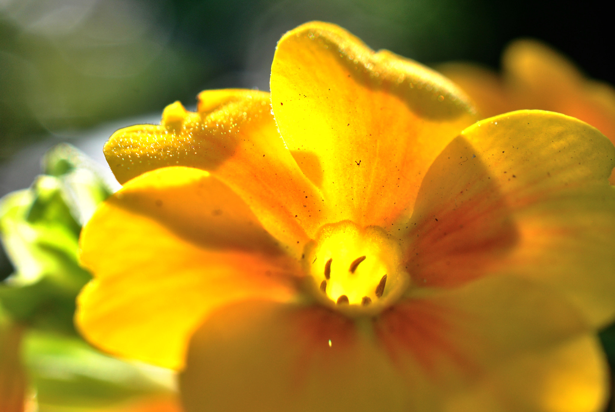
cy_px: 206
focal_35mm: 60
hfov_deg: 33.4
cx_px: 308
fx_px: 1026
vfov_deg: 22.7
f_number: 9
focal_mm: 40
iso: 400
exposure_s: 1/320
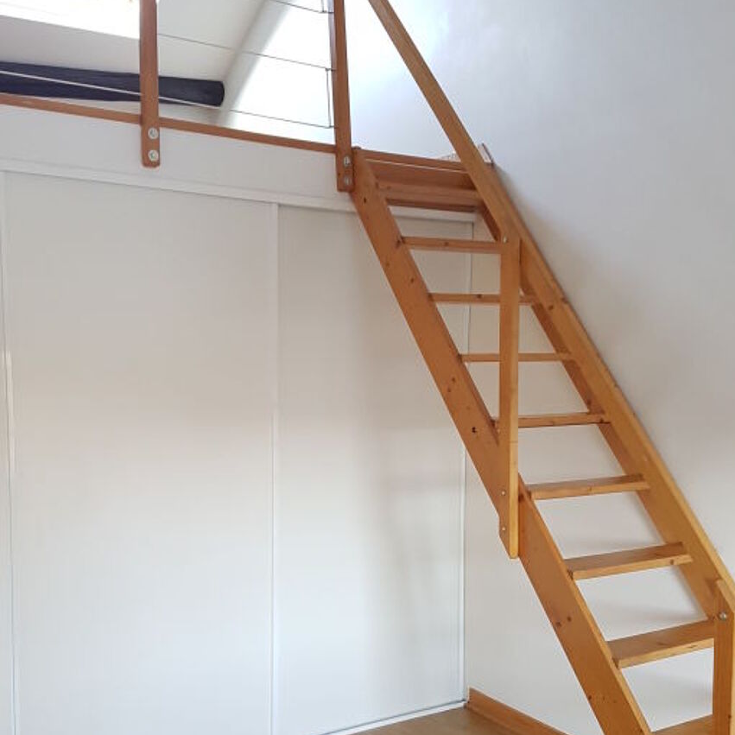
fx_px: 865
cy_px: 450
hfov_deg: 46.0
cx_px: 328
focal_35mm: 36
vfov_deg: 45.7
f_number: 1.7
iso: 160
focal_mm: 4.2
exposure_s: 1/50
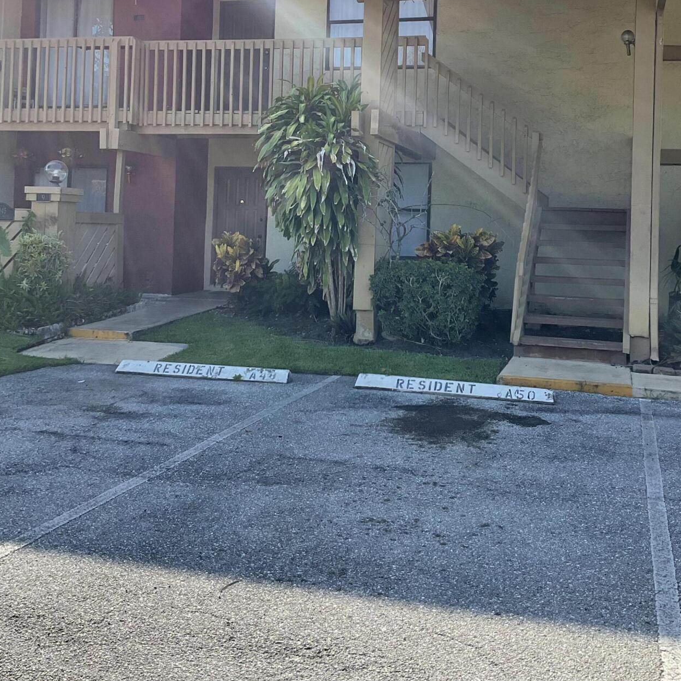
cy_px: 196
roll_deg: -0.6
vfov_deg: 40.1
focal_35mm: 41
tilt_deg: +5.6
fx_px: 913
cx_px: 370
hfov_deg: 40.9
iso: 16
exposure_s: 1/792
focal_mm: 3
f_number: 1.8
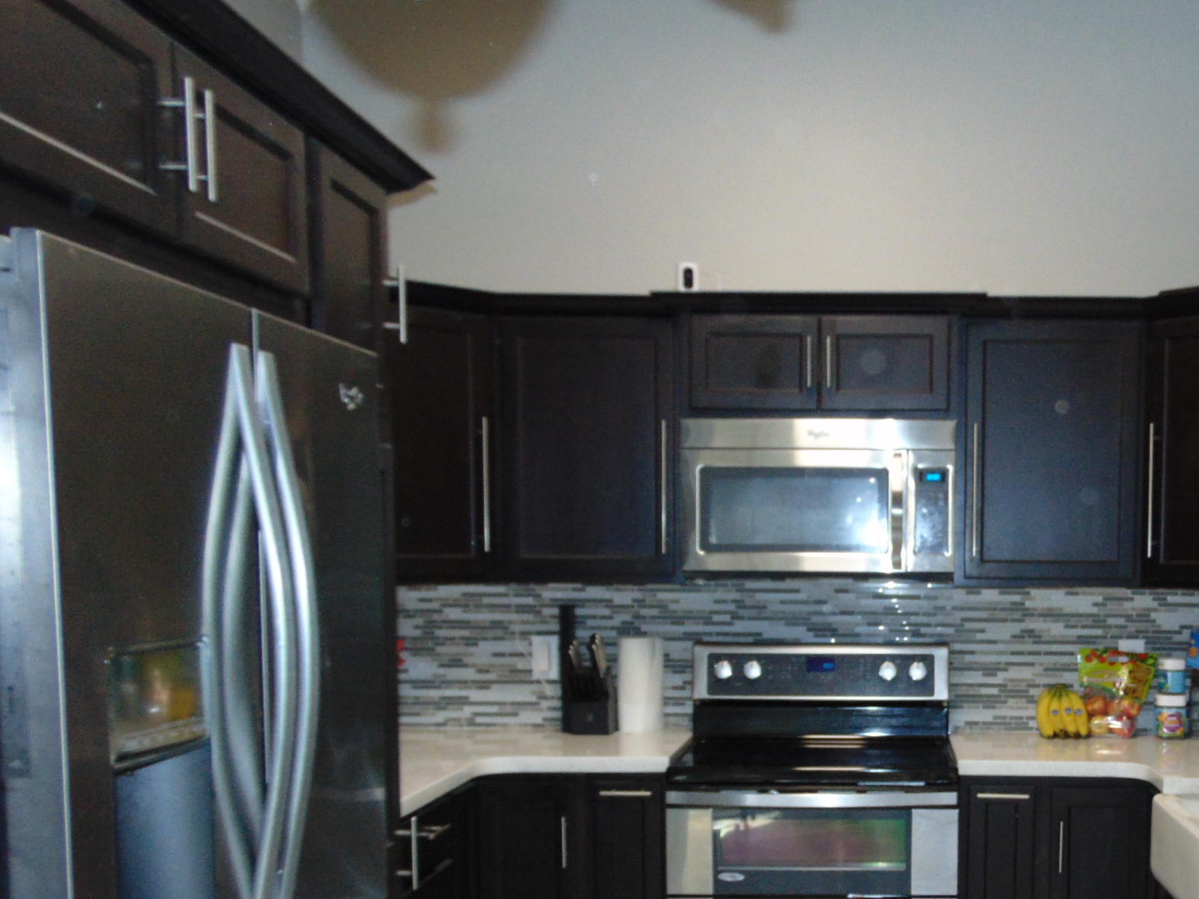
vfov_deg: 34.2
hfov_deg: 44.4
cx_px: 881
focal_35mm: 41
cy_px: 698
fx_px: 1420
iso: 200
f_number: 3
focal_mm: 4.5
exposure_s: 1/30
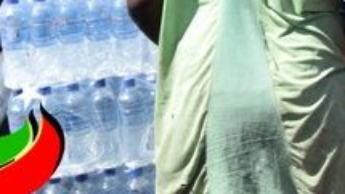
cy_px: -78
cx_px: 409
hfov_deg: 19.6
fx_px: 942
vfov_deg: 11.4
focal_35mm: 103
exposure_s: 1/320
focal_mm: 22
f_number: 6.3
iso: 100
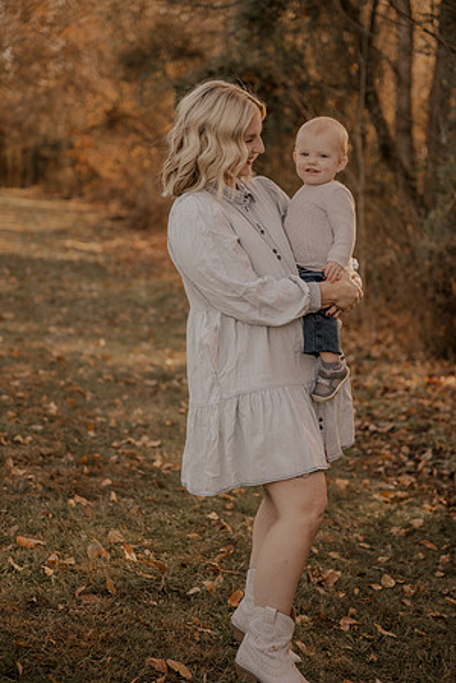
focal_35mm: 70
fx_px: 1330
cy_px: 342
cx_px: 228
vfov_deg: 28.8
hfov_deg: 19.5
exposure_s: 1/320
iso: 200
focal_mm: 70
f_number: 2.8
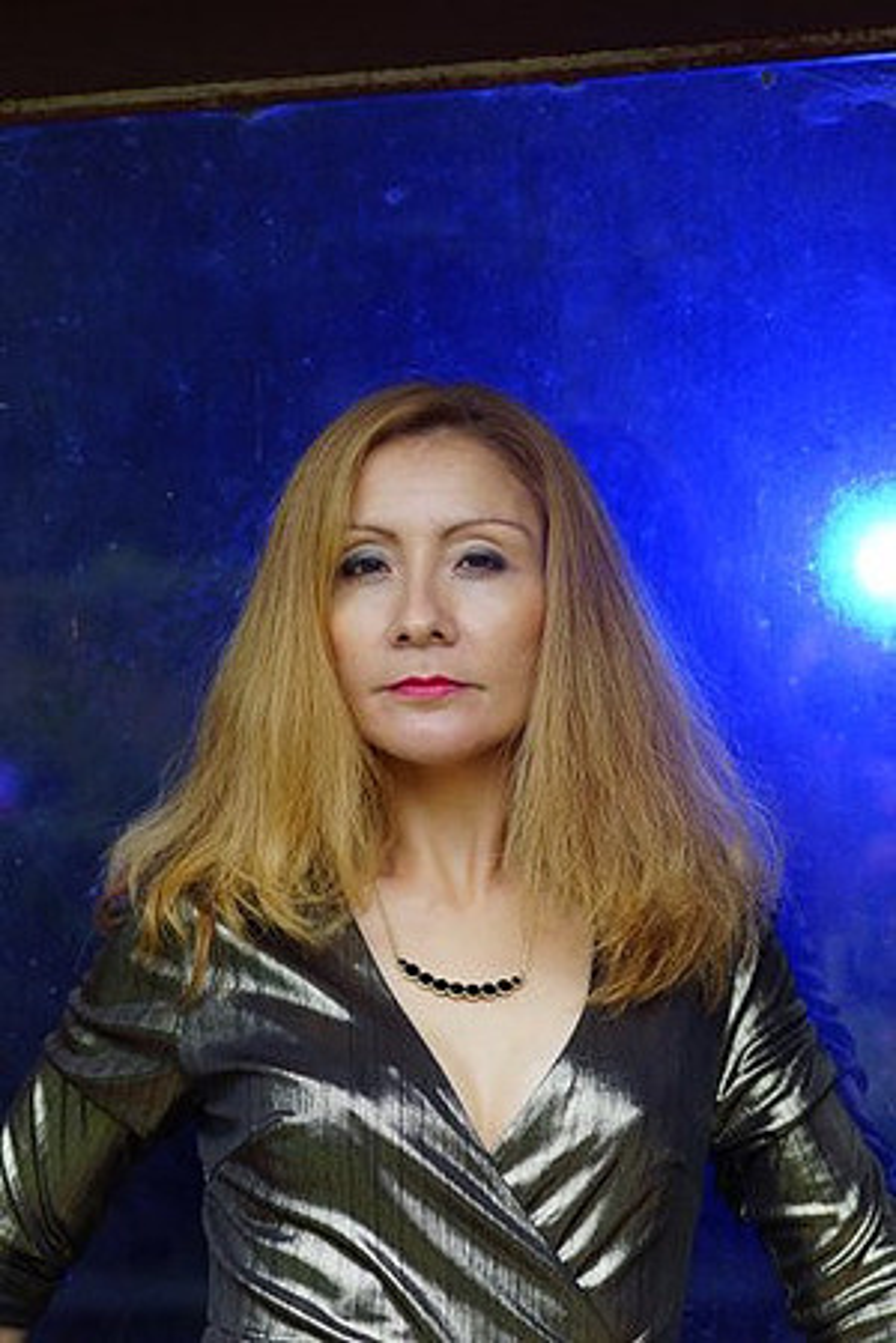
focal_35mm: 150
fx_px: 5600
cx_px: 448
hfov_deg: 9.1
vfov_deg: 13.7
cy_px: 672
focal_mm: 100
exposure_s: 1/125
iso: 100
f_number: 4
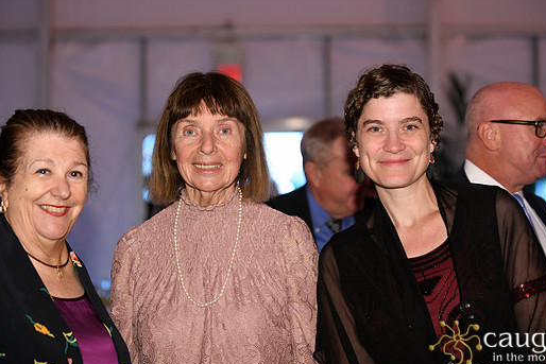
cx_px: 273
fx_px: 1198
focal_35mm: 79
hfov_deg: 25.7
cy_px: 184
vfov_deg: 17.3
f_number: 3.2
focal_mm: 70
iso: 1250
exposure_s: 1/125
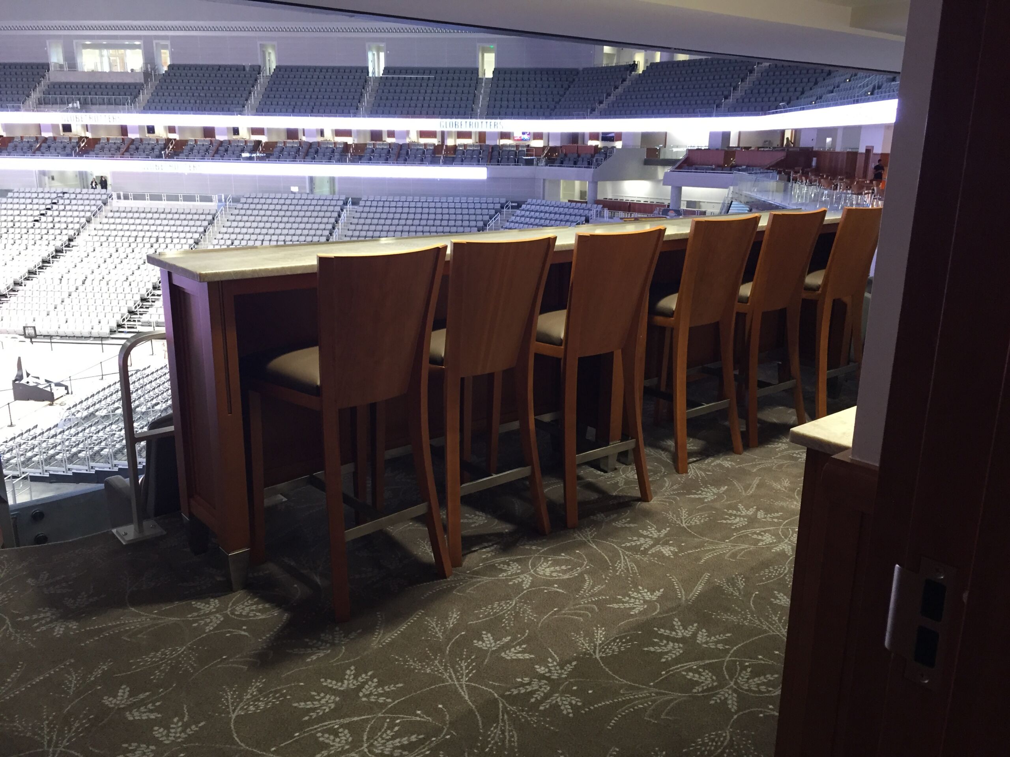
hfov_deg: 61.7
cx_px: 505
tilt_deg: -15.1
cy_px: 378
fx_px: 846
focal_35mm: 29
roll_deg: -1.4
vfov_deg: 48.2
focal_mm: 4.15
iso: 125
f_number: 2.2
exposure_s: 1/30
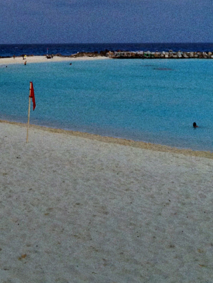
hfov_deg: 14.1
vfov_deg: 17.6
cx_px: 68
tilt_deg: +5.7
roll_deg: +1.2
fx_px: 861
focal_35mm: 105
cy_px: -83
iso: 100
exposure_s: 1/20
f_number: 2.4
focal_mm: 4.28
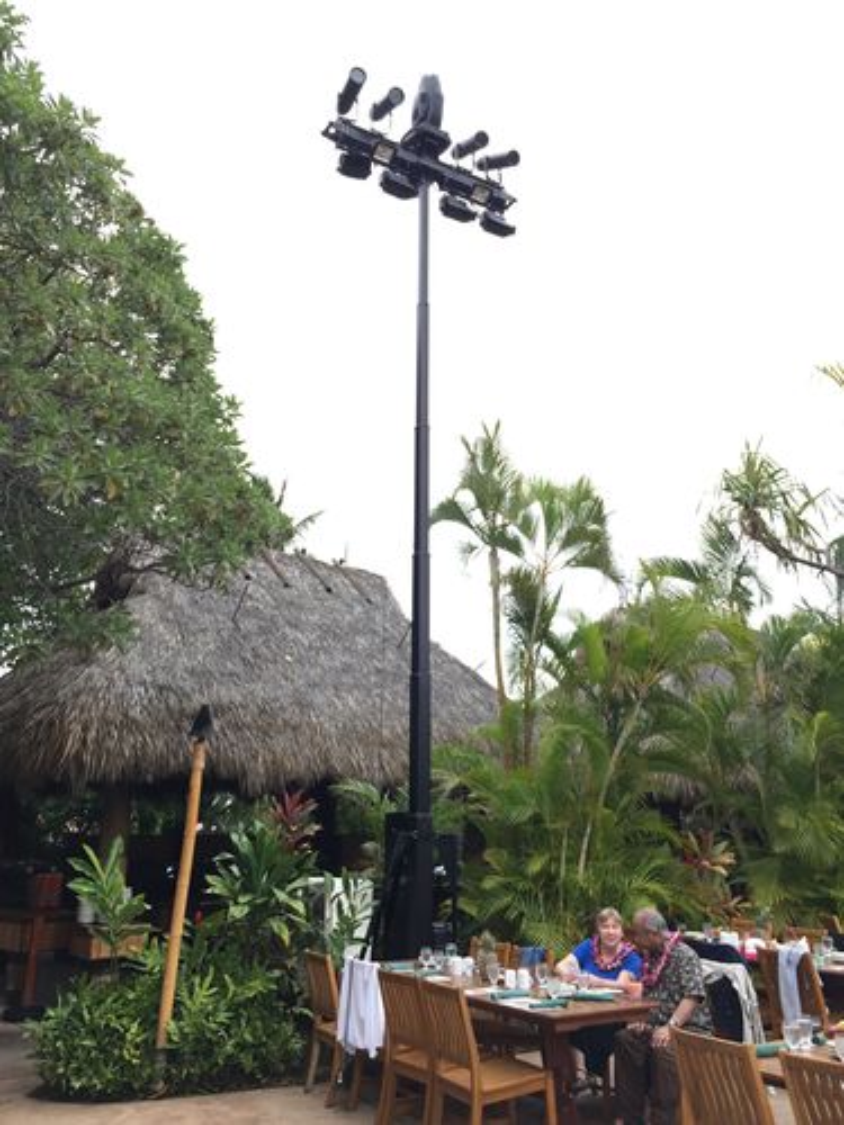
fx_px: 943
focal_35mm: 29
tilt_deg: +16.4
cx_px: 422
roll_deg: +0.0
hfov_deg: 48.2
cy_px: 562
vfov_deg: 61.7
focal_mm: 4.15
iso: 50
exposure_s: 1/120
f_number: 2.2
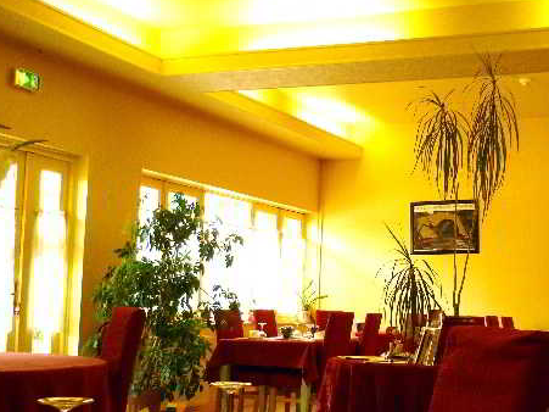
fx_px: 872
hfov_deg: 34.2
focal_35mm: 55
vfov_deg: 26.5
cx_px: 414
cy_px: 234
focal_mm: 5.5
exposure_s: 1/30
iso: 80
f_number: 2.8
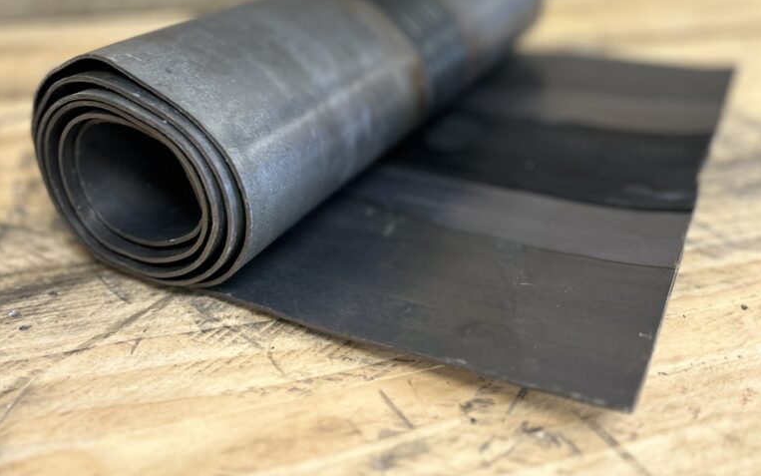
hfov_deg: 52.7
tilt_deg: -19.6
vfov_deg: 32.7
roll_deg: -2.1
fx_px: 767
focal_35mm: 37
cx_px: 381
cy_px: 45
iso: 160
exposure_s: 1/50
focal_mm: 5.7
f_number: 1.5
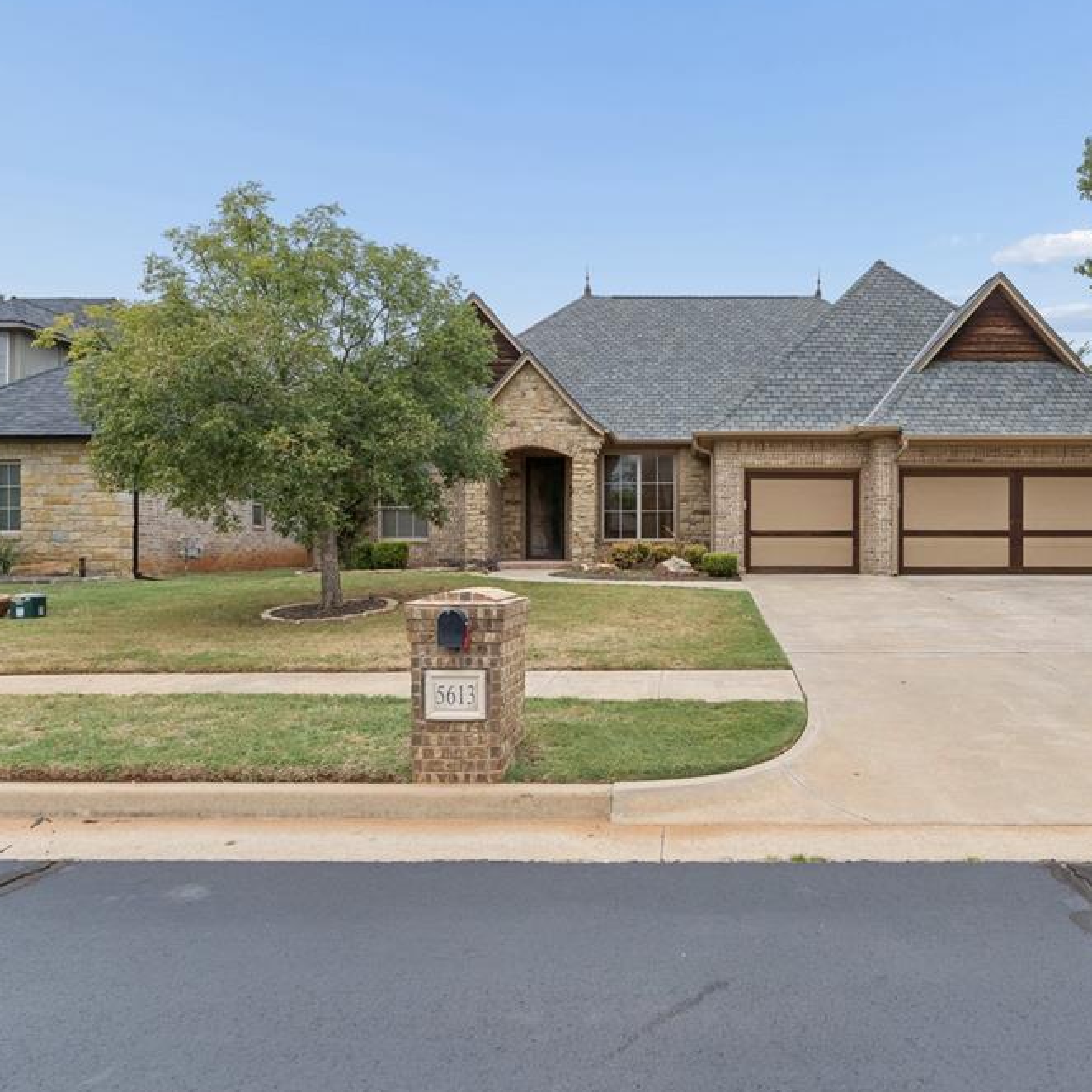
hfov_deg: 68.3
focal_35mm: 22
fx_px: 773
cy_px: 544
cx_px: 738
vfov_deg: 70.5
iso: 200
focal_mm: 11
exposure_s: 1/250
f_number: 10
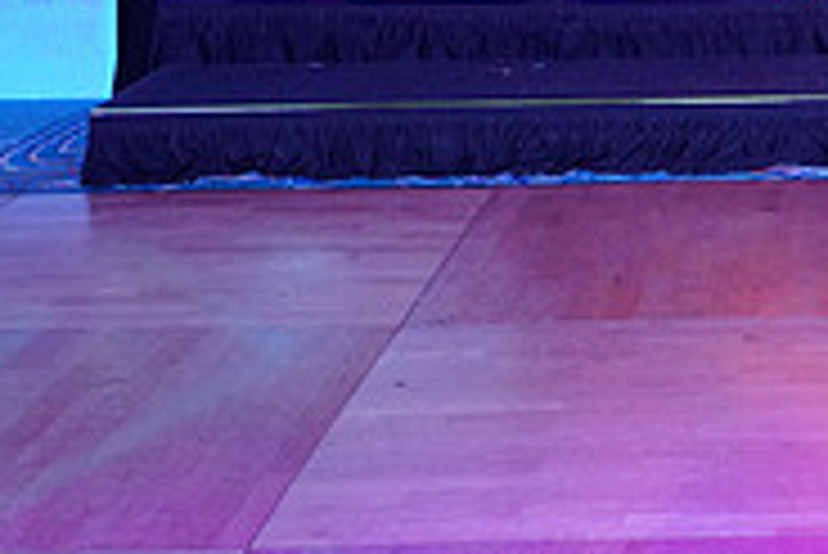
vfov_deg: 12.9
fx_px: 2325
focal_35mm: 101
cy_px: -272
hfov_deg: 18.8
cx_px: 1071
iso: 2000
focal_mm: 32
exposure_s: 1/500
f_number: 4
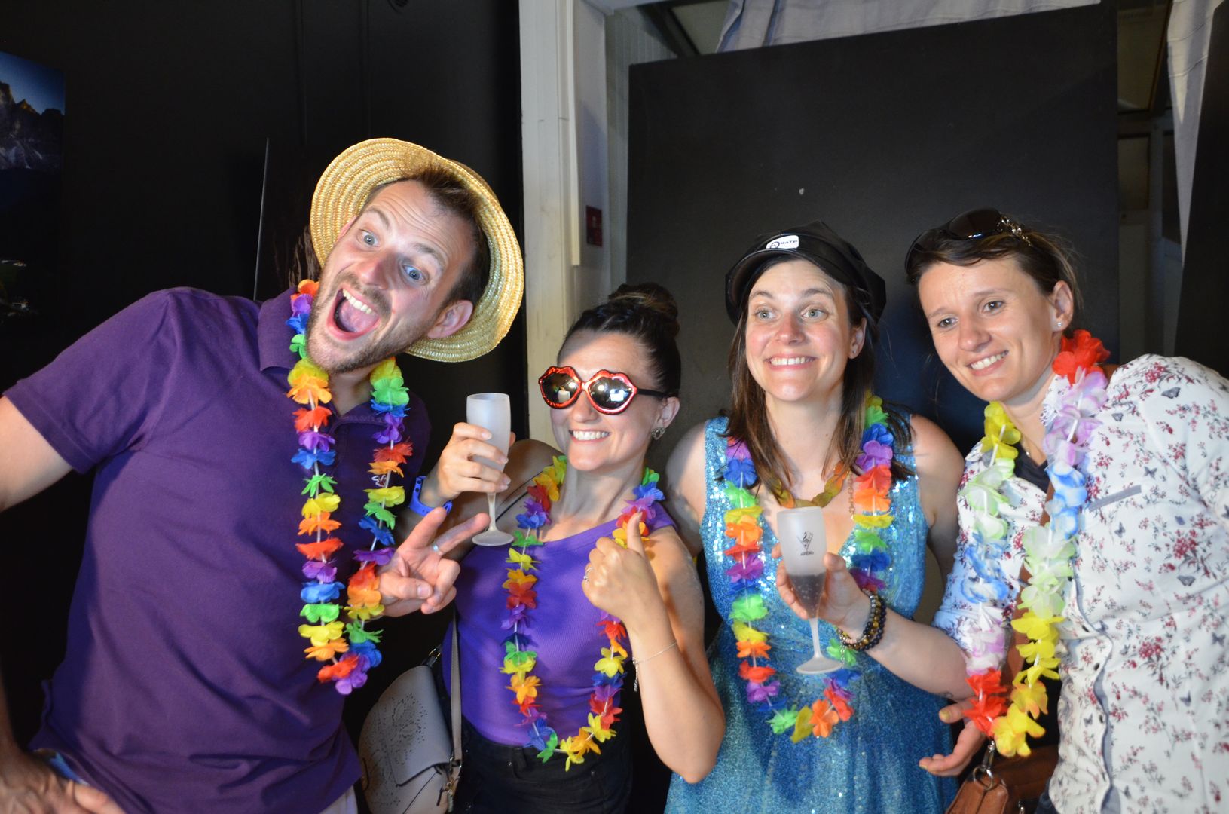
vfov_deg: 39.8
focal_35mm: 33
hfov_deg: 57.3
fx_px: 1124
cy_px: 407
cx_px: 614
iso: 1600
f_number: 3.8
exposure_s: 1/25
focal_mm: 22
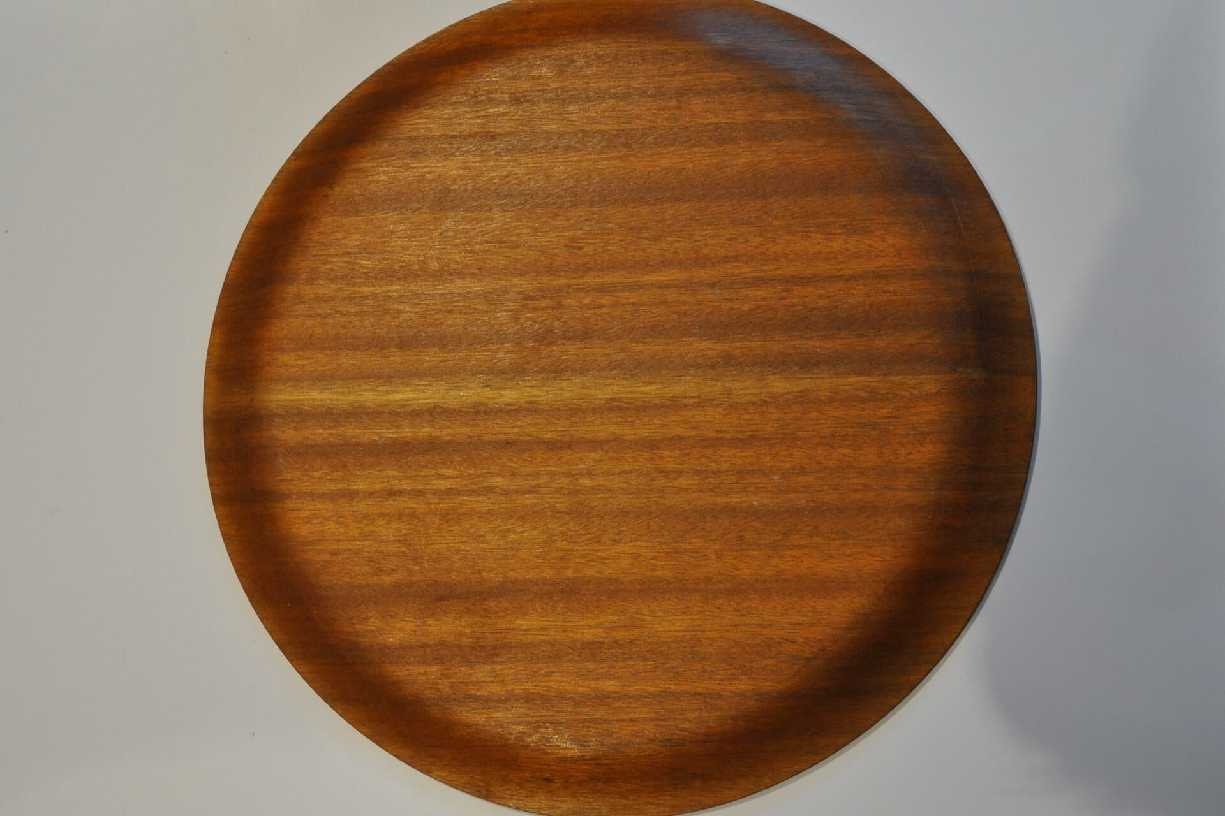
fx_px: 1633
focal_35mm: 48
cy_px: 408
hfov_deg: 41.1
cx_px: 612
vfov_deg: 28.1
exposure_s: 1/50
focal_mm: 32
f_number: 4.2
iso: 800
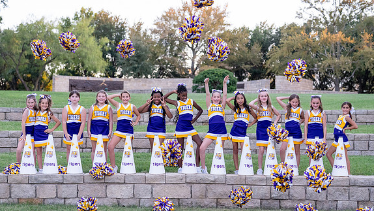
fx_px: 684
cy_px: 110
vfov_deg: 17.5
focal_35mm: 69
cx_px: 179
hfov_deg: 30.6
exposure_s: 1/1000
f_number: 2.2
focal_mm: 50
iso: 1600
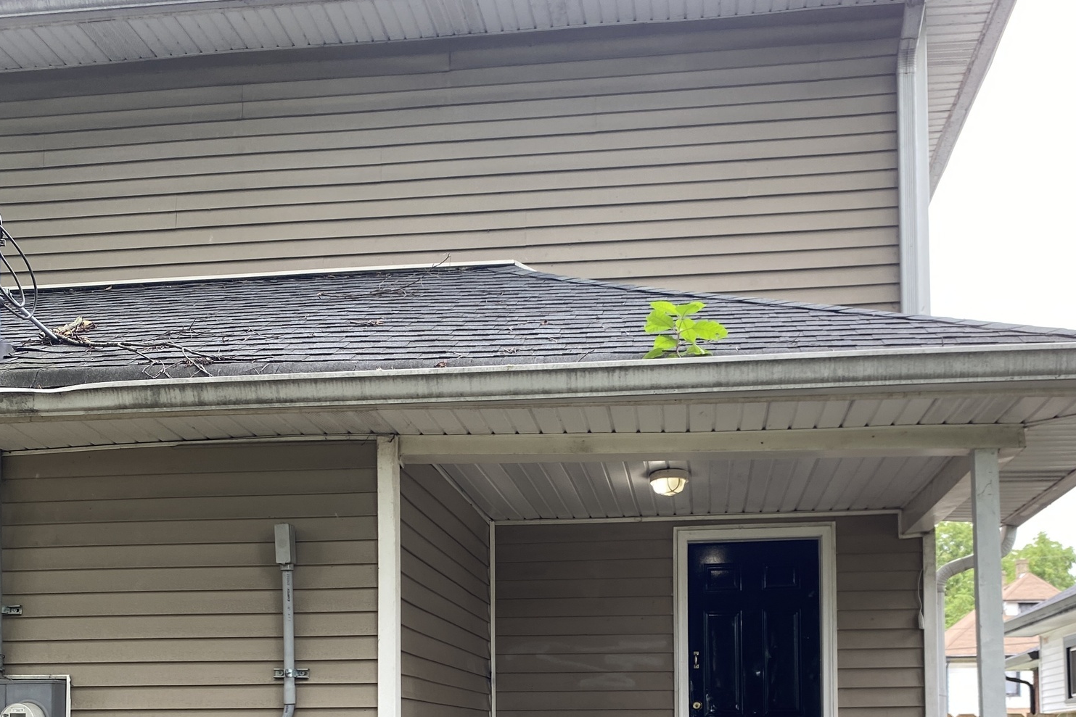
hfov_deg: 46.4
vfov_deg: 30.2
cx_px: 550
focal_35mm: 42
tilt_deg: +2.3
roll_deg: +1.3
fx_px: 1255
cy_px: 673
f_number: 1.8
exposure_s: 1/122
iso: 32
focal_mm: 4.25
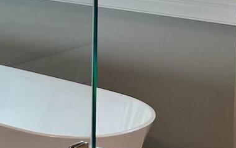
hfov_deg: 16.1
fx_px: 747
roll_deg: +1.6
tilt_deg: -7.3
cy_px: -47
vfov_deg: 11.0
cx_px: -144
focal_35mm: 116
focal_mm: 5.1
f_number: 1.6
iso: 50
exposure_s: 1/120
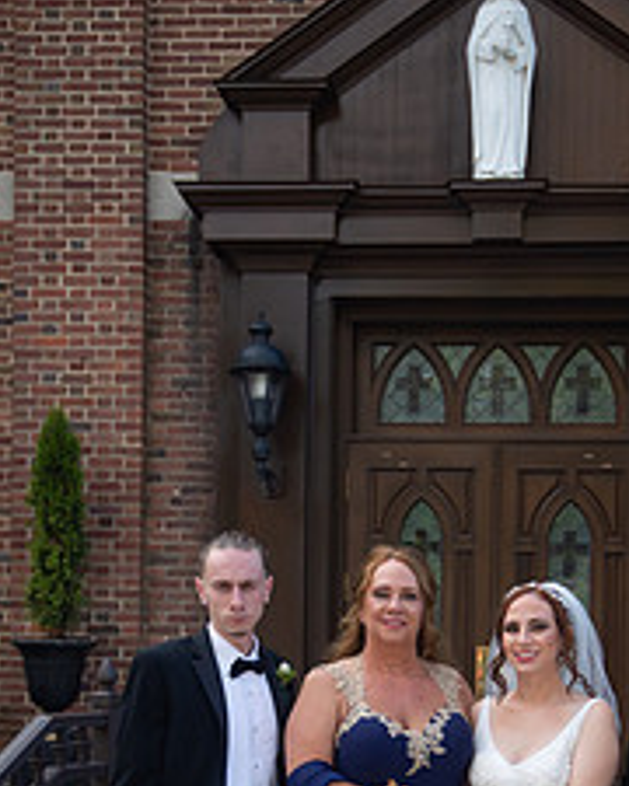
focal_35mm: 60
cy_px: 688
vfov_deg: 30.3
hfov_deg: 25.1
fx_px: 1396
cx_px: 463
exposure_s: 1/1250
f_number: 4
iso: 400
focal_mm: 32
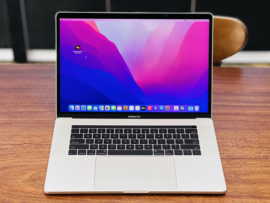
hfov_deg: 25.3
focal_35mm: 77
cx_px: 135
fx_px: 601
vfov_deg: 19.1
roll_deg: +0.0
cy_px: 102
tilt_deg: -33.8
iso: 160
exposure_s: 1/50
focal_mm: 9
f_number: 2.8
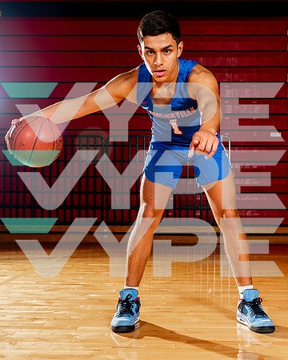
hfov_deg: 29.9
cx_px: 180
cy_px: 181
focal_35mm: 50
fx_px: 538
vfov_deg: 37.0
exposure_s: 1/125
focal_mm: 35
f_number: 5.6
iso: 100
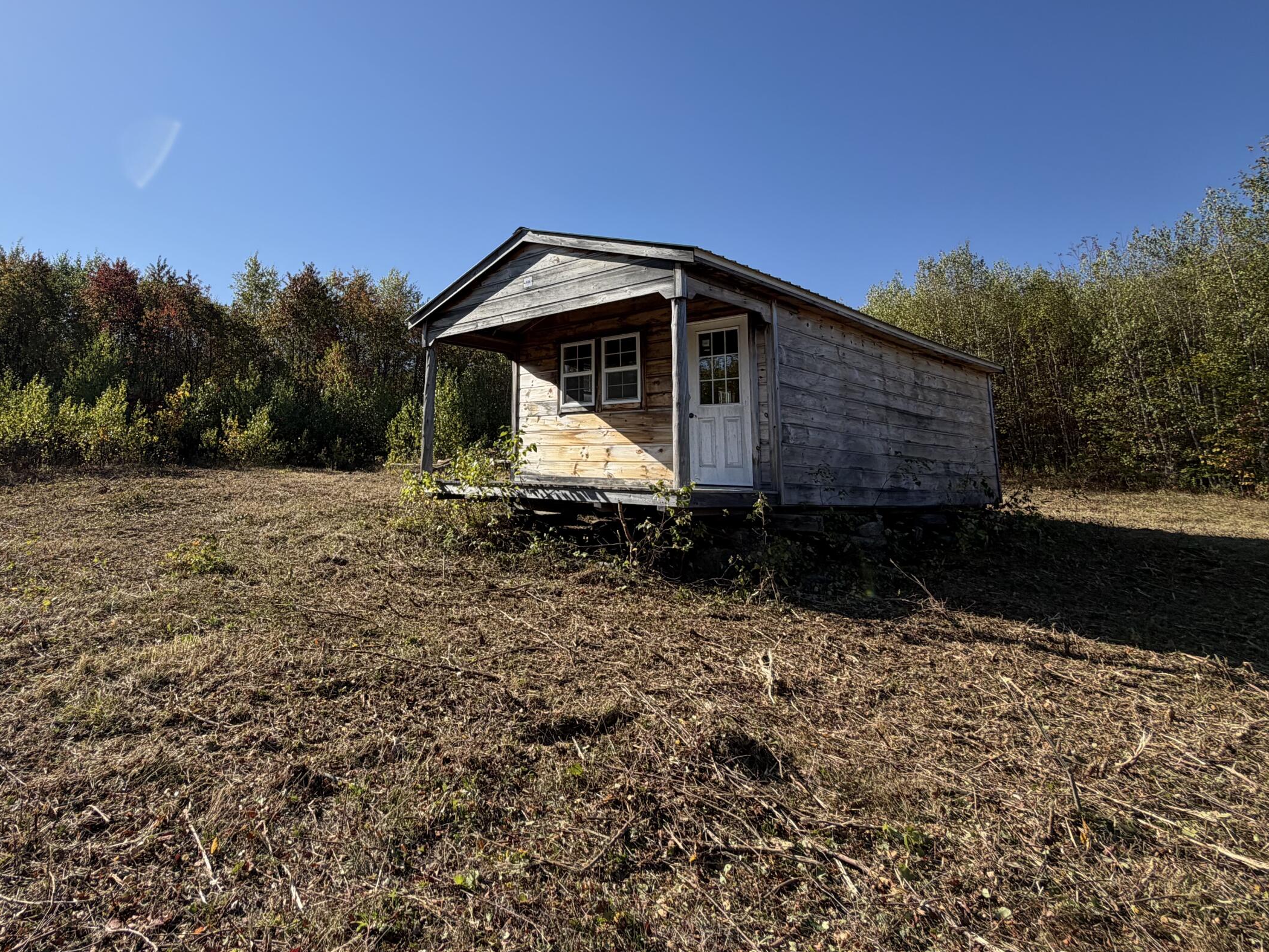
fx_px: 733
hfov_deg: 80.1
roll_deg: -1.1
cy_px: 340
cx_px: 470
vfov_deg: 64.7
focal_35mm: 20
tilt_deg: +13.0
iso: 20
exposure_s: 1/770
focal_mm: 2.22
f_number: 2.2
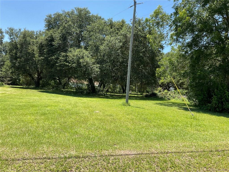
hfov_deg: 61.7
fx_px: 192
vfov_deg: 48.2
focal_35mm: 29
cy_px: 86
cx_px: 114
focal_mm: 3
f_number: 1.8
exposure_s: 1/898
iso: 16
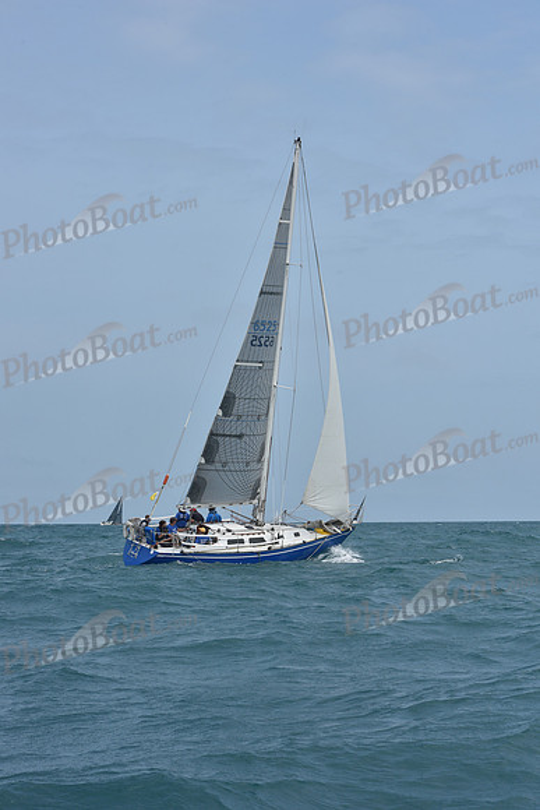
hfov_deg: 19.5
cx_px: 270
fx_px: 1574
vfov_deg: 28.8
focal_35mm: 70
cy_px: 405
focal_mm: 70
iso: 250
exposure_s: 1/800
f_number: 10
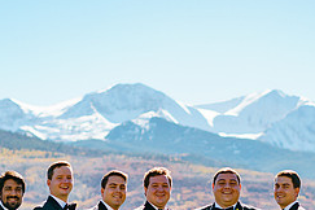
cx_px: 207
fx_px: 1050
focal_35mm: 120
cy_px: 225
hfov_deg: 17.0
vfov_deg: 11.3
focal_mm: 50
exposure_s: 1/10000
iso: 200
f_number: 2
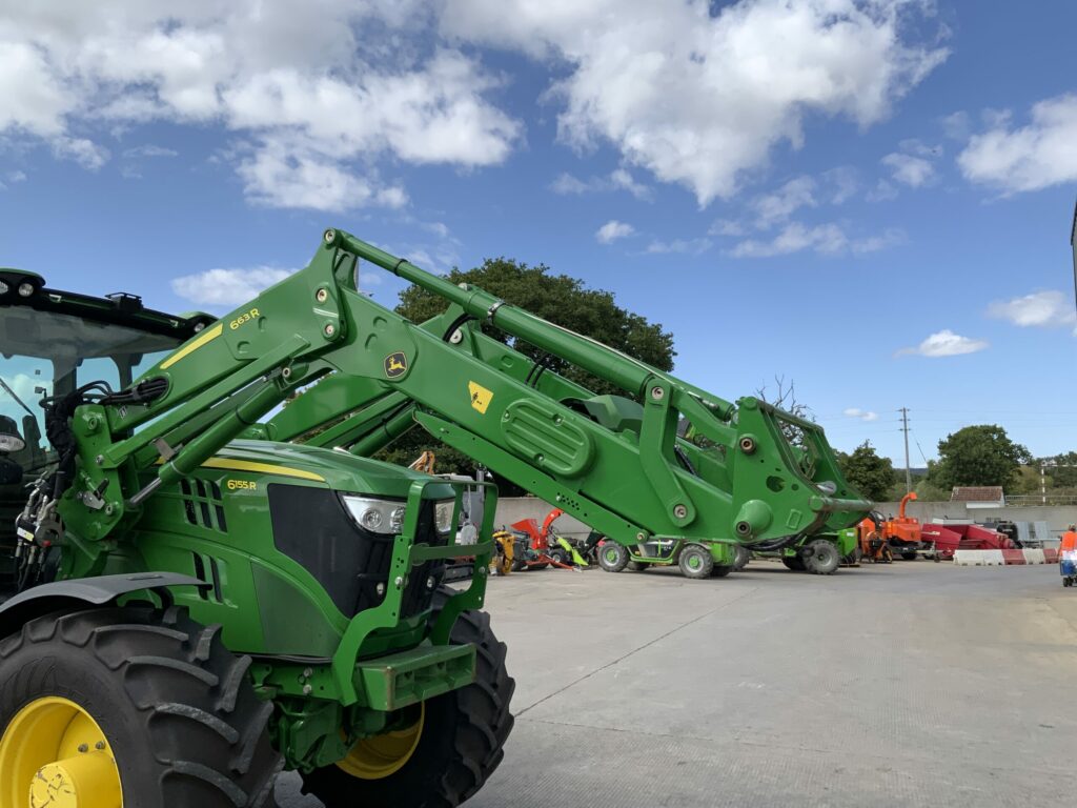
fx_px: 902
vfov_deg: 48.2
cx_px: 538
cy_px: 404
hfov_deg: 61.7
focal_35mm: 29
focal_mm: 3
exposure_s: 1/1848
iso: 16
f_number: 1.8
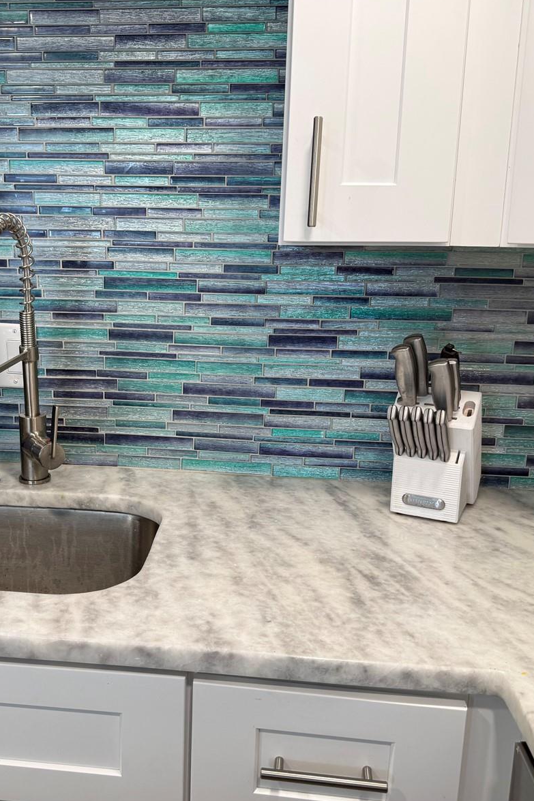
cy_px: 400
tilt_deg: -11.2
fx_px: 757
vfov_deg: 55.8
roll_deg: -0.7
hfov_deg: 38.5
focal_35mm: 34
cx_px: 183
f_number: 1.78
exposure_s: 1/120
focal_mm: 6.76
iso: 100
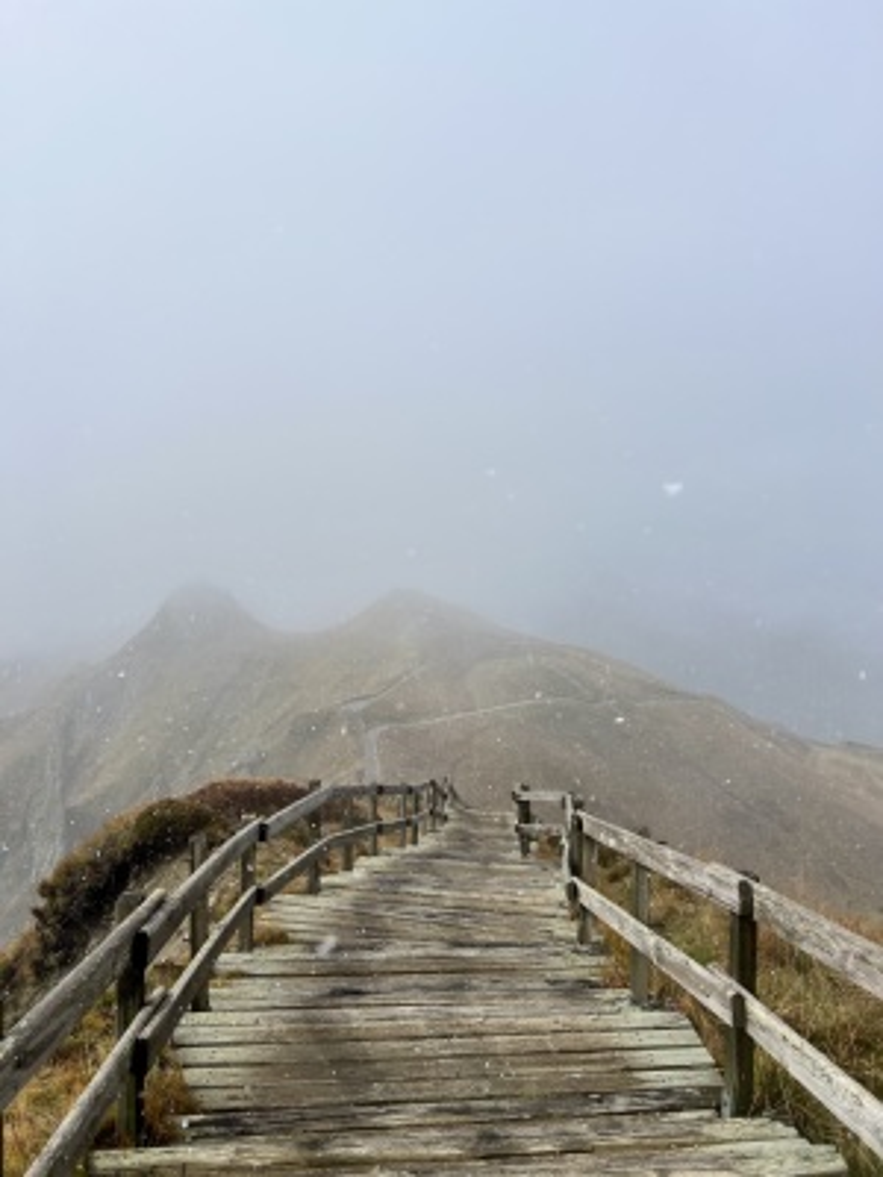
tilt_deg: -7.1
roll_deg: +1.4
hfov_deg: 53.1
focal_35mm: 26
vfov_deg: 67.3
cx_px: 442
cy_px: 588
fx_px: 884
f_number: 1.5
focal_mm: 5.7
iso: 50
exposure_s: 1/8000
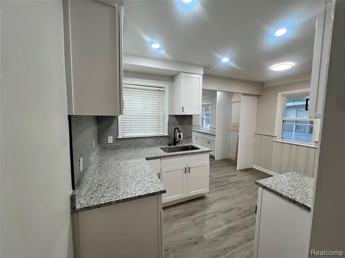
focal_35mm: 13
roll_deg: -1.6
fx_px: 130
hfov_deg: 106.2
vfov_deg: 89.9
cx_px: 172
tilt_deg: -6.6
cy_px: 129
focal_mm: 1.57
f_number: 1.8
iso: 125
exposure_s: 1/120
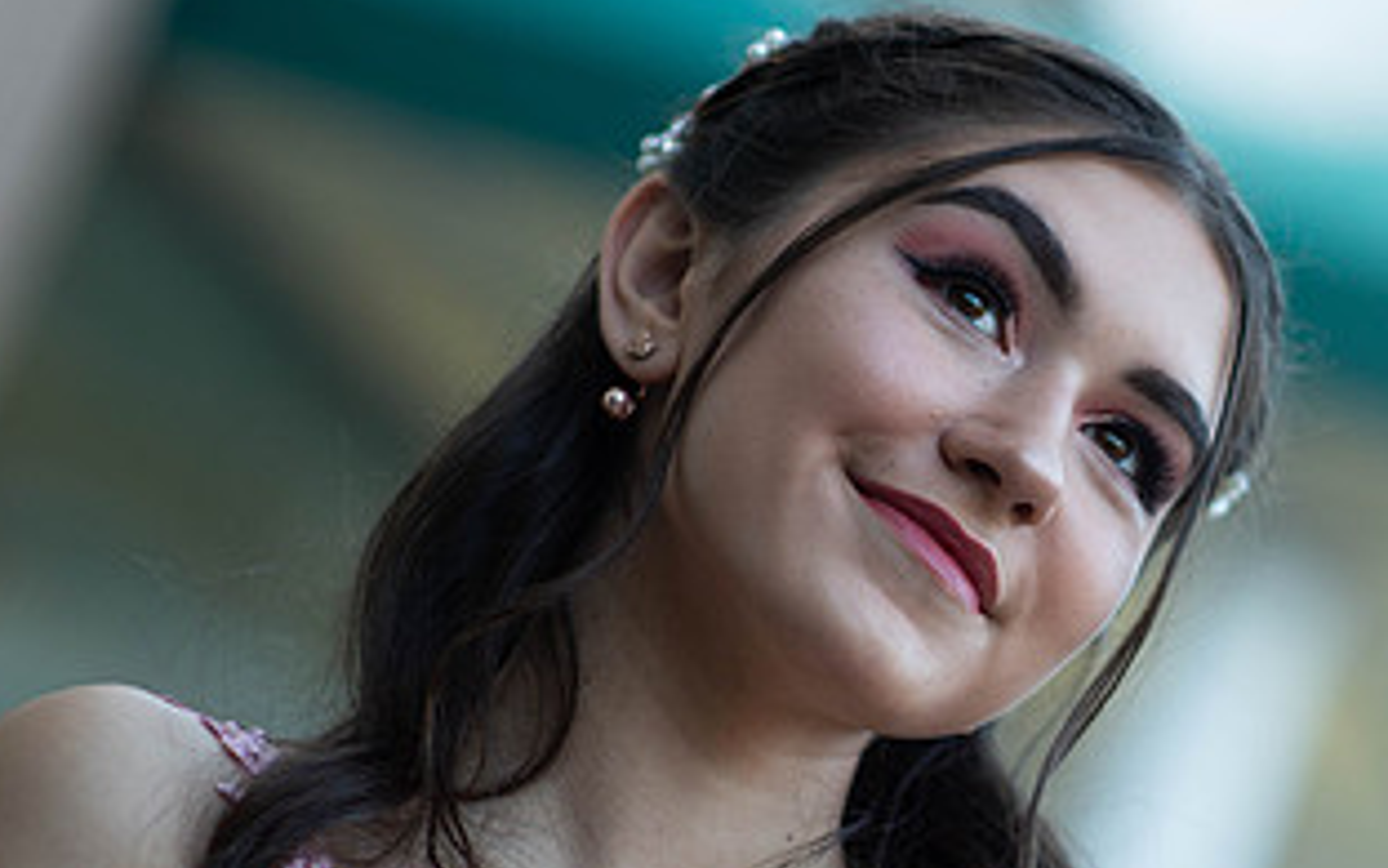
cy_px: 690
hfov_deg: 12.9
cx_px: 1223
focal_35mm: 161
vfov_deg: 8.1
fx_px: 6090
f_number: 2
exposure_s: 1/640
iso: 250
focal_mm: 85
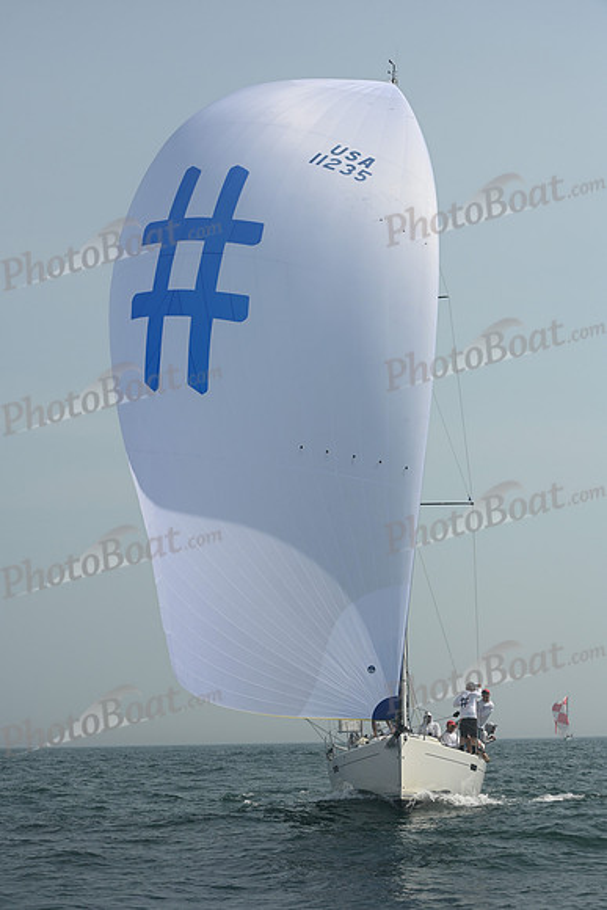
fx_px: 1971
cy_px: 455
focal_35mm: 78
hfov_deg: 17.5
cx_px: 304
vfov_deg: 26.0
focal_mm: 78
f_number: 10
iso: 320
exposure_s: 1/1250
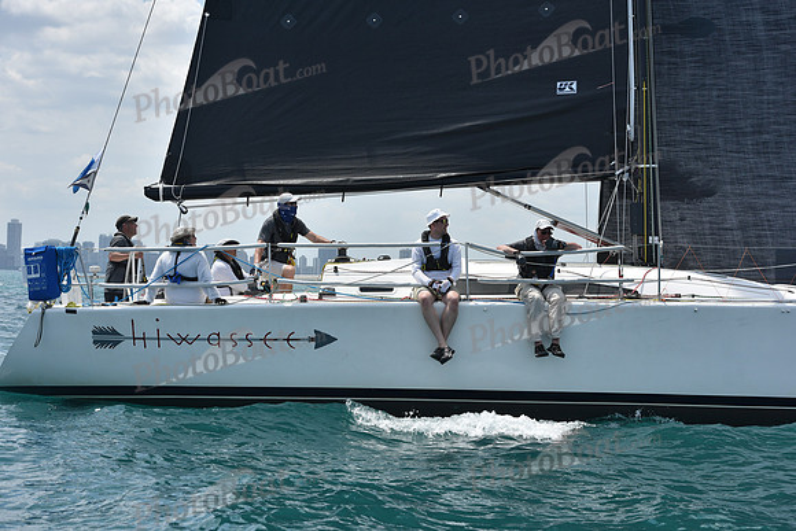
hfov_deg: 24.8
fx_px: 1813
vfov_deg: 16.7
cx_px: 398
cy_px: 266
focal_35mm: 82
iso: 250
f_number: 7.1
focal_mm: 82
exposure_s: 1/1250
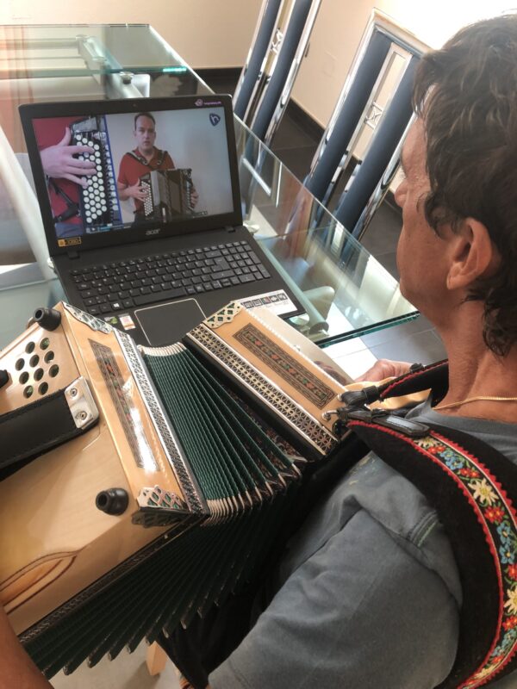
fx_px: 558
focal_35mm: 28
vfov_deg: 63.4
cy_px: 344
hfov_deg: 49.7
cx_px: 258
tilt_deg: -45.9
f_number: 1.8
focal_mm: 3.99
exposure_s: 1/17
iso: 40
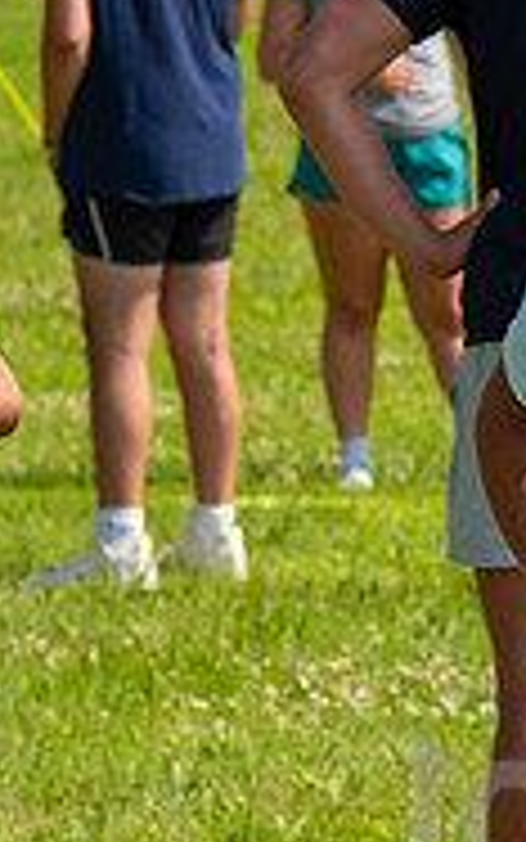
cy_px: 257
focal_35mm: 474
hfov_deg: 2.8
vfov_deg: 4.4
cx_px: 1182
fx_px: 10863
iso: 200
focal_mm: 100
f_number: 5.6
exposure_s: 1/800
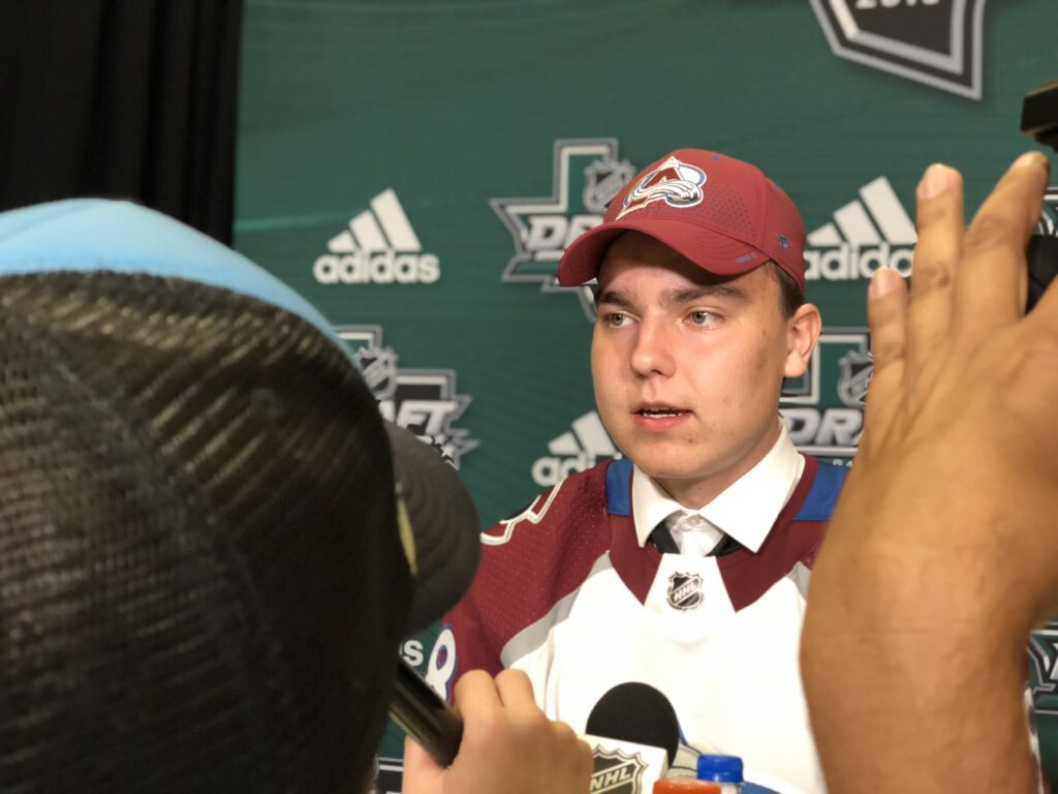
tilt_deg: +7.3
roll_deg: -2.5
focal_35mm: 52
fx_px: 1589
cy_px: 397
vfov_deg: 28.0
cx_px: 529
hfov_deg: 36.8
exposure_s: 1/40
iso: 100
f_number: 2.4
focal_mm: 6
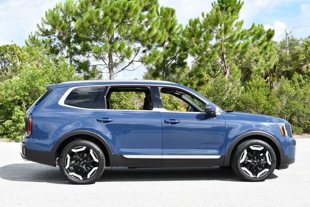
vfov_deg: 28.1
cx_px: 155
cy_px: 104
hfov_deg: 41.1
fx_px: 414
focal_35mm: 48
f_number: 8
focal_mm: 24
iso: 180
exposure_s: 1/250
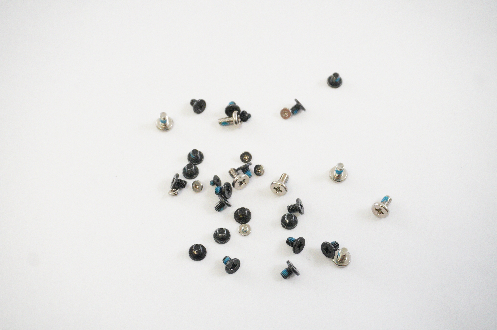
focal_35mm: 48
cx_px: 248
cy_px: 165
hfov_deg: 41.1
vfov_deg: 28.0
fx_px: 662
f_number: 5.6
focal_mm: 32
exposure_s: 1/320
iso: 6400
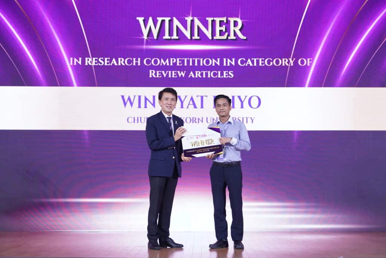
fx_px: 601
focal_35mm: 56
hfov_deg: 35.6
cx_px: 193
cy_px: 129
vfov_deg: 24.2
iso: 1000
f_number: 4
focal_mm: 56
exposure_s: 1/60
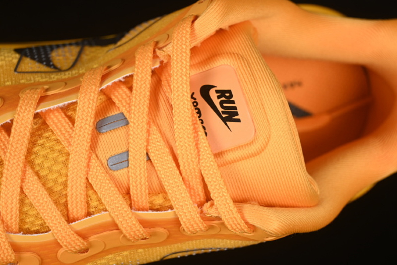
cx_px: 198
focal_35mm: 75
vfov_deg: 18.2
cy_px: 132
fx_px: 827
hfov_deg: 27.0
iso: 160
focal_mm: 50
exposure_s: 1/80
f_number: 7.1
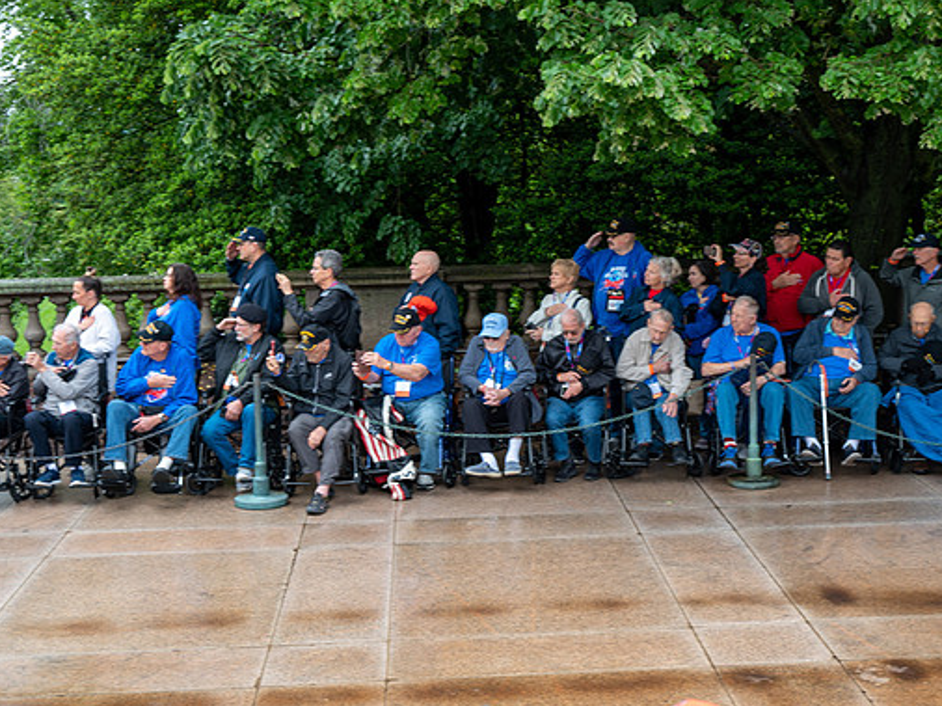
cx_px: 503
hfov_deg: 35.5
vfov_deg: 27.0
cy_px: 350
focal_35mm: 54
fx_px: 1469
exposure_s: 1/100
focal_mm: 49
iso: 320
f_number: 6.3
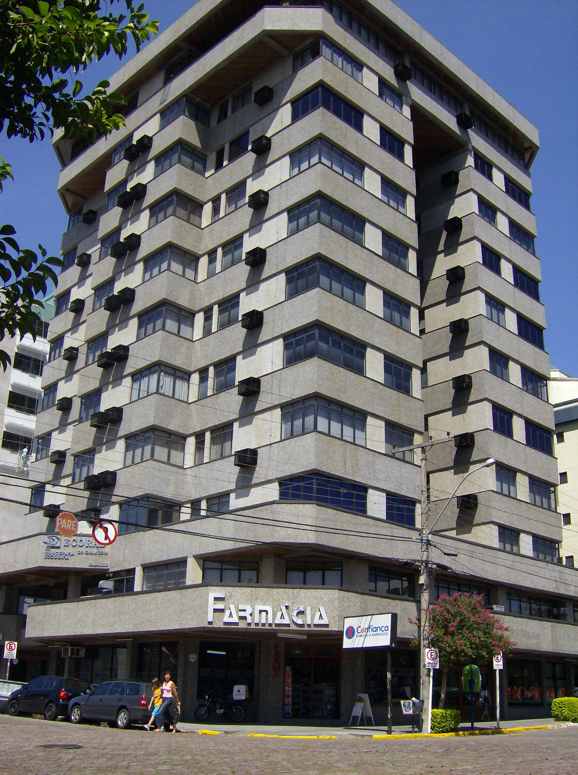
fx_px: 805
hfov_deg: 39.5
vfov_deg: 51.5
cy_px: 388
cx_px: 289
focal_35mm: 36
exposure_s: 1/988
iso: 100
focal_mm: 6
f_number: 4.7
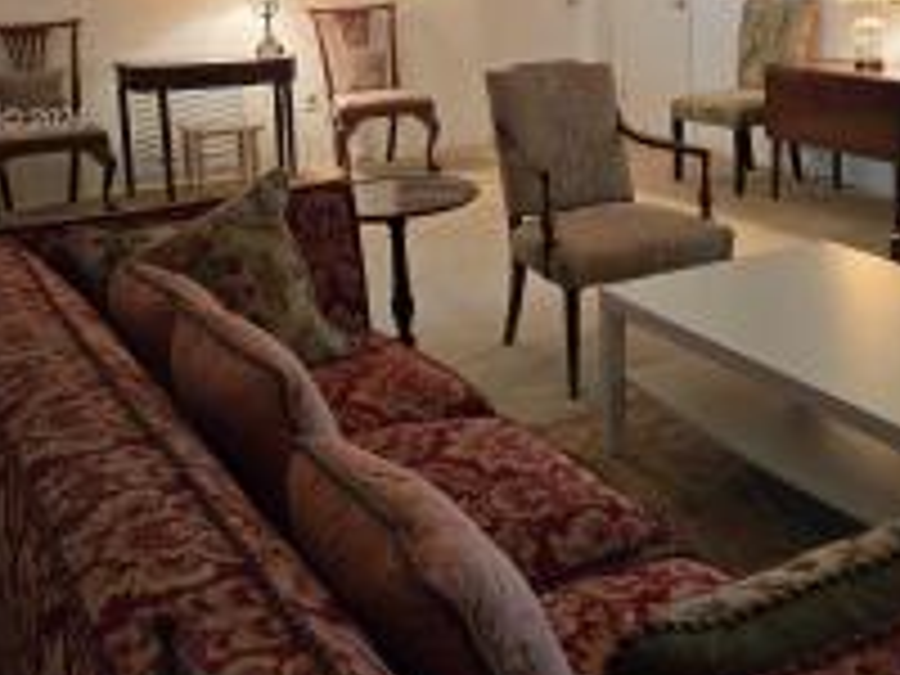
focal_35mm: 46
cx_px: 639
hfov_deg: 40.4
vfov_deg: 30.6
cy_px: 122
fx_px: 1196
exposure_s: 1/120
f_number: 1.8
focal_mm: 5.4
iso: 640
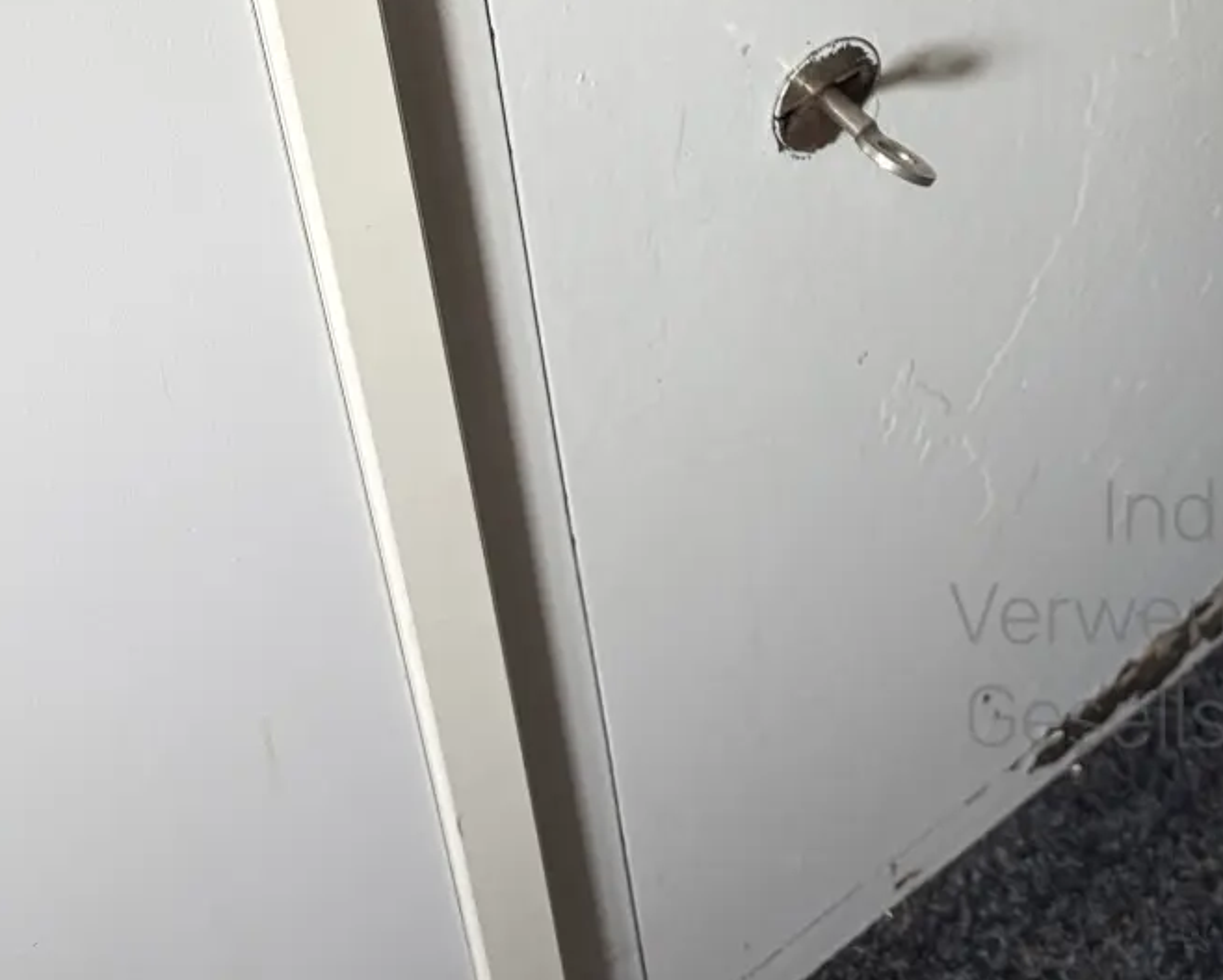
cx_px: 1214
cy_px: -322
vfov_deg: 19.1
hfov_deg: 24.6
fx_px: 2680
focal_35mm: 74
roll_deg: -1.7
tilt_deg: -36.7
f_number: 1.6
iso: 80
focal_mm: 5.96
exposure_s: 1/50
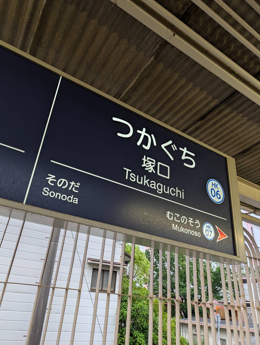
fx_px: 240
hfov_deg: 56.9
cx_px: 130
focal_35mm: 24
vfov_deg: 71.5
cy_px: 172
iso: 76
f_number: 1.68
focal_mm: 6.9
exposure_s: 1/120
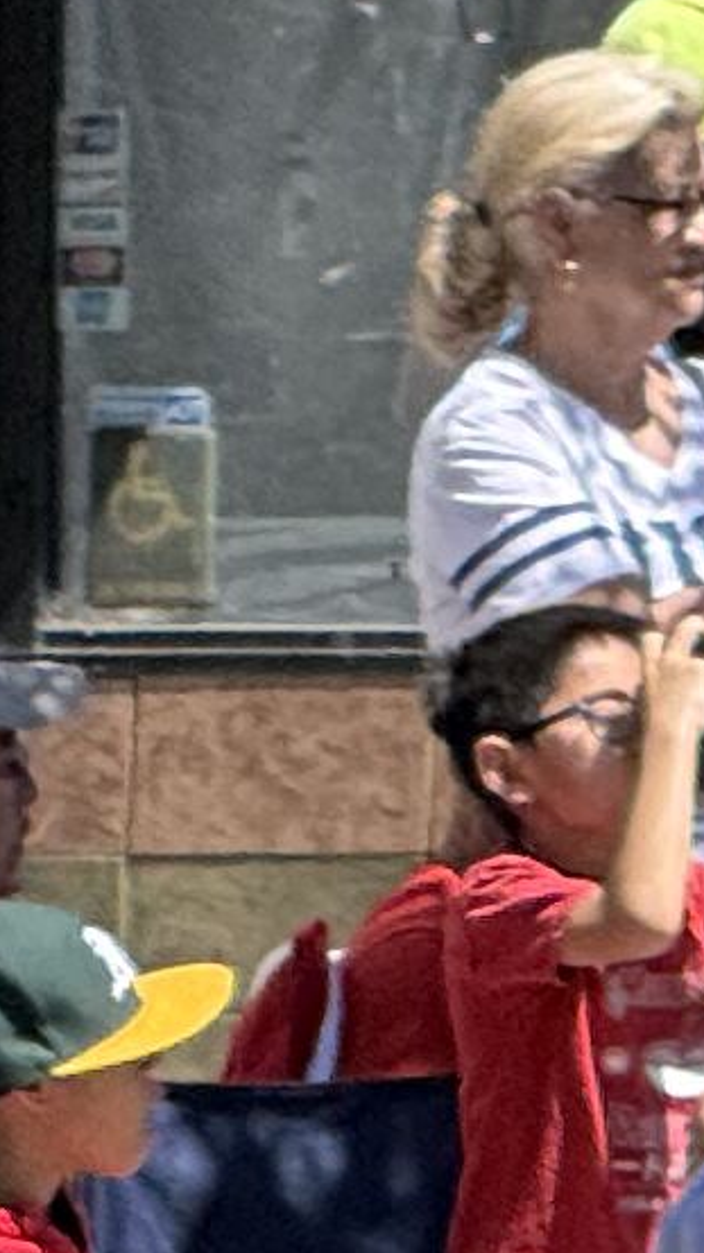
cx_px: -731
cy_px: 1147
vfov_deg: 2.3
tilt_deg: -2.3
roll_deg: -0.3
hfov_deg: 1.3
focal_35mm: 952
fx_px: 31642
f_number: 2.8
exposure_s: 1/759
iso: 64
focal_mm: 15.66
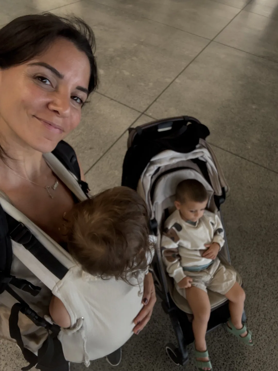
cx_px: 139
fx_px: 246
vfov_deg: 73.9
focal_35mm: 23
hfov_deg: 58.9
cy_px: 186
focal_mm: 2.69
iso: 250
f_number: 1.9
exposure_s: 1/60
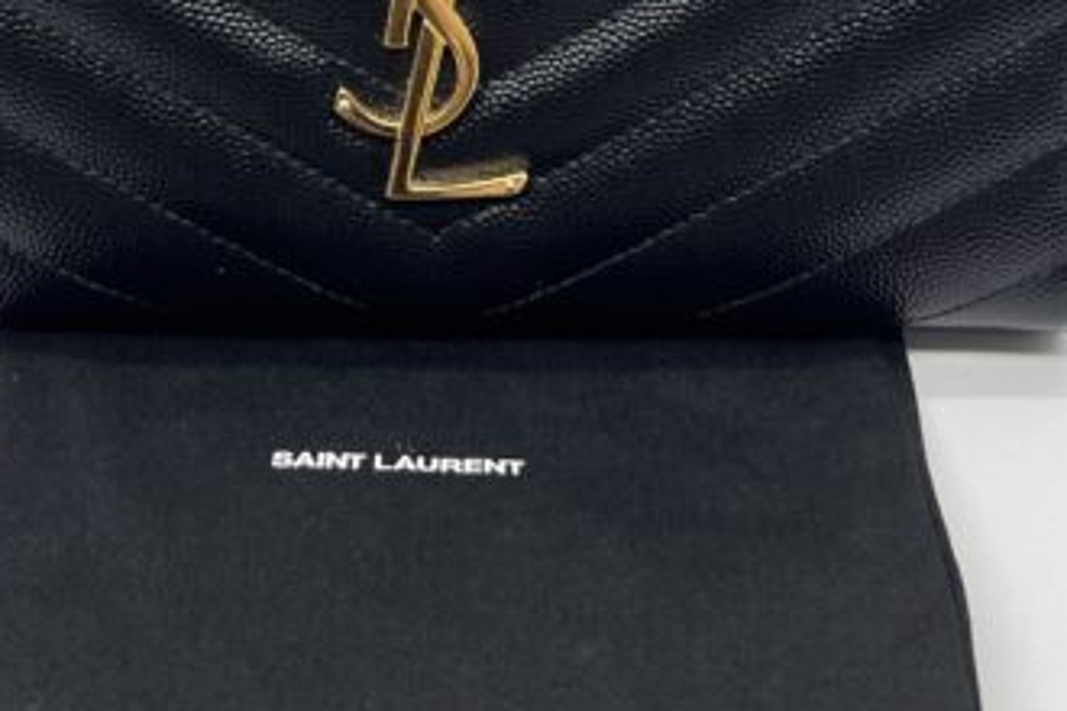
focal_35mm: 84
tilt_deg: -31.3
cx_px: 427
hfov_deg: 24.2
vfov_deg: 15.1
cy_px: -343
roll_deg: +0.4
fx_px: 2489
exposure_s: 1/161
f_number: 1.5
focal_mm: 5.7
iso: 40
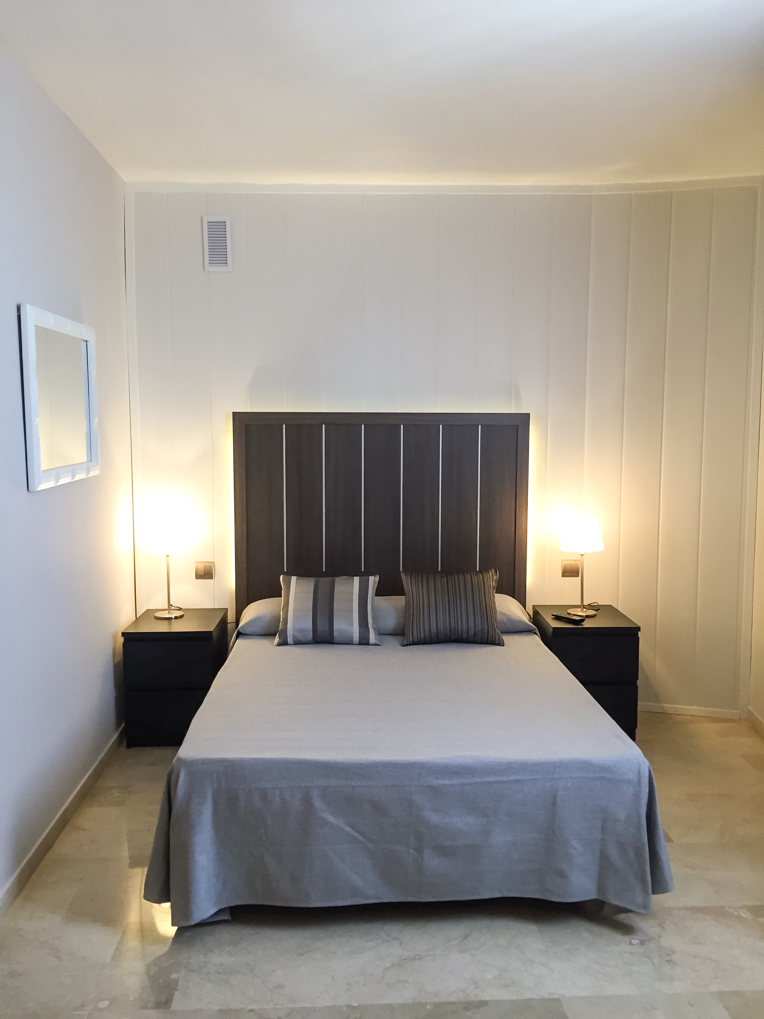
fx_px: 853
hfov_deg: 48.2
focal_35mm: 29
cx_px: 382
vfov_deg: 61.7
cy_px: 510
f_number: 2.2
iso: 64
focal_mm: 4.15
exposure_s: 1/33
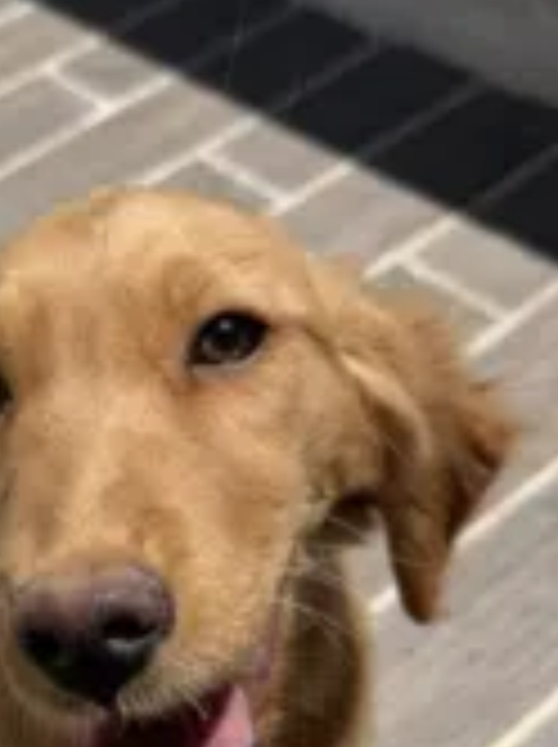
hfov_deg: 24.1
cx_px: 9
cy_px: 504
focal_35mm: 58
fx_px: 1250
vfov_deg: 33.0
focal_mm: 6.76
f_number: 1.78
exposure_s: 1/7353
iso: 80
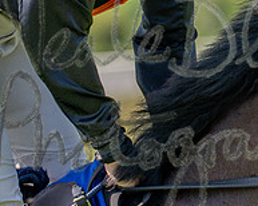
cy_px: -11
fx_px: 6560
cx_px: 394
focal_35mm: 860
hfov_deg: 2.2
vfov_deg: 1.8
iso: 200
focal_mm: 175
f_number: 4
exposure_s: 1/1250
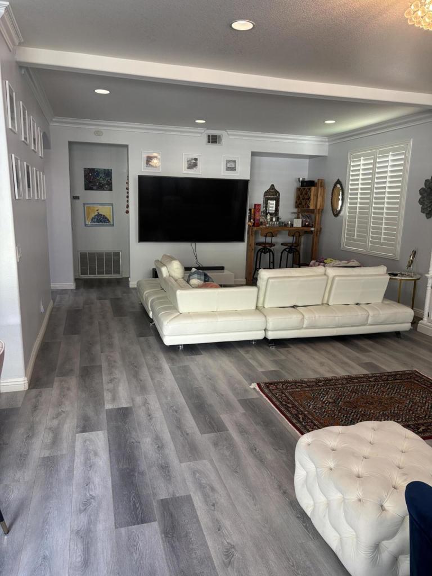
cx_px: 216
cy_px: 288
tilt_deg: -10.1
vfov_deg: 67.3
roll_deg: -1.4
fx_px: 433
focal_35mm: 26
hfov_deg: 53.1
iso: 125
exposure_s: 1/60
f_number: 1.6
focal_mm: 5.96
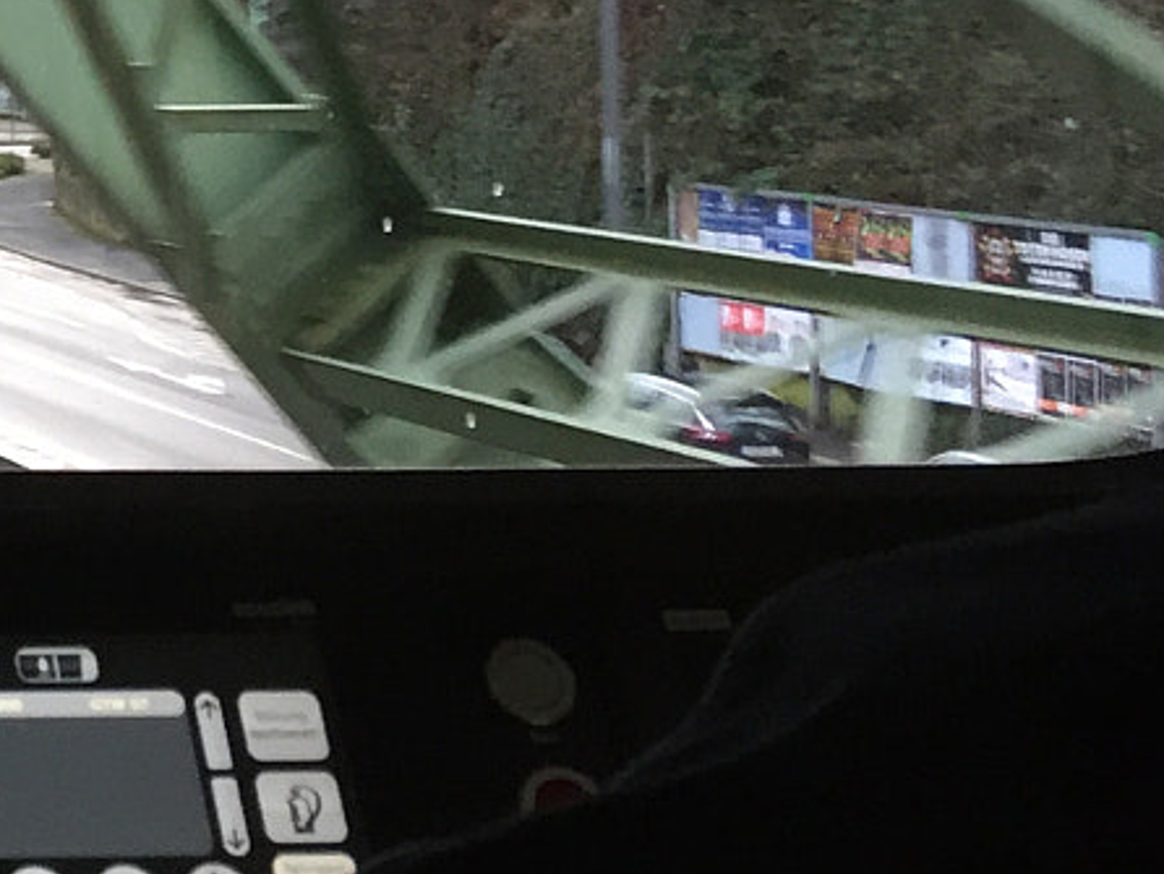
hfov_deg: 16.3
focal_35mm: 104
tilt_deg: +2.0
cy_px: -117
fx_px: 3499
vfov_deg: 13.9
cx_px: -848
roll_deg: -1.5
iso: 100
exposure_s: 1/33
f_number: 2.2
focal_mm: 4.15
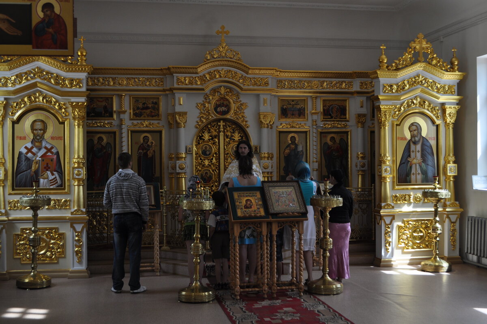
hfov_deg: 43.6
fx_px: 608
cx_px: 244
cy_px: 162
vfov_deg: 29.8
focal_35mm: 45
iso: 320
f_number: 5.6
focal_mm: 30
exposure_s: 1/125
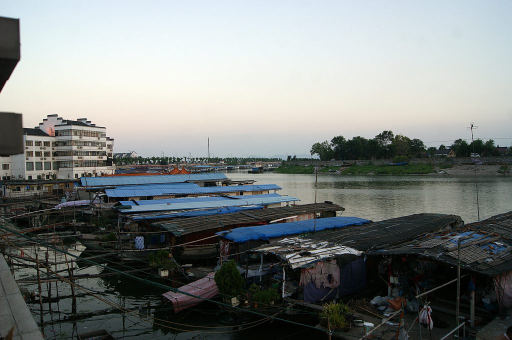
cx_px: 256
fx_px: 384
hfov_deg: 67.4
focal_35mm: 27
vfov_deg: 47.8
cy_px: 170
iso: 200
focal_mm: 18
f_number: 6.3
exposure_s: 1/50
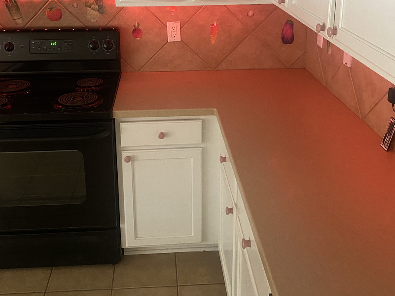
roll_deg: +0.6
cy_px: 73
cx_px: 182
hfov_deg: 45.7
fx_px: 468
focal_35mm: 41
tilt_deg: -15.3
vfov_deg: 34.4
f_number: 1.8
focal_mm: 4.25
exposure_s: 1/30
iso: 640
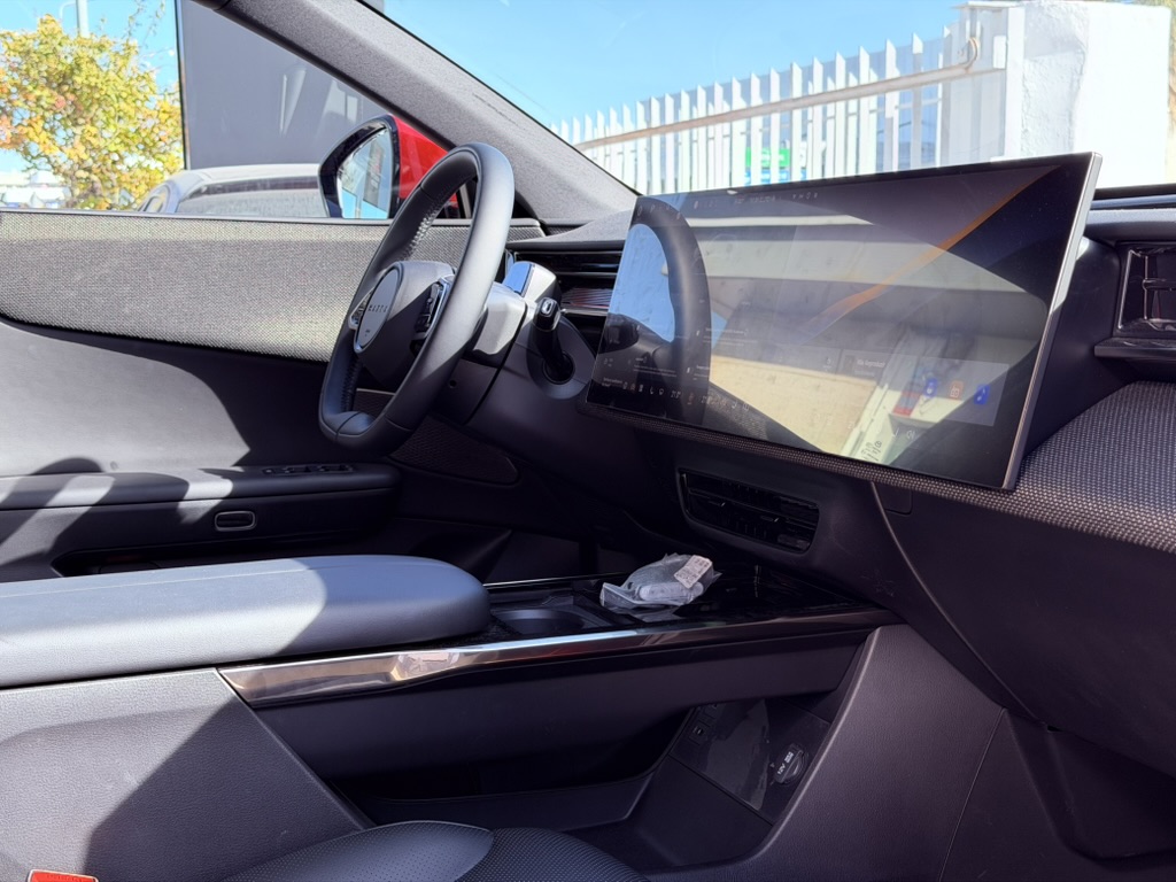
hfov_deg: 39.7
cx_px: 588
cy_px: 441
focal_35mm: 48
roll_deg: +1.0
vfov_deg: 30.3
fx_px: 1631
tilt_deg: -7.1
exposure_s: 1/228
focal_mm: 6.76
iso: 64
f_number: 1.78
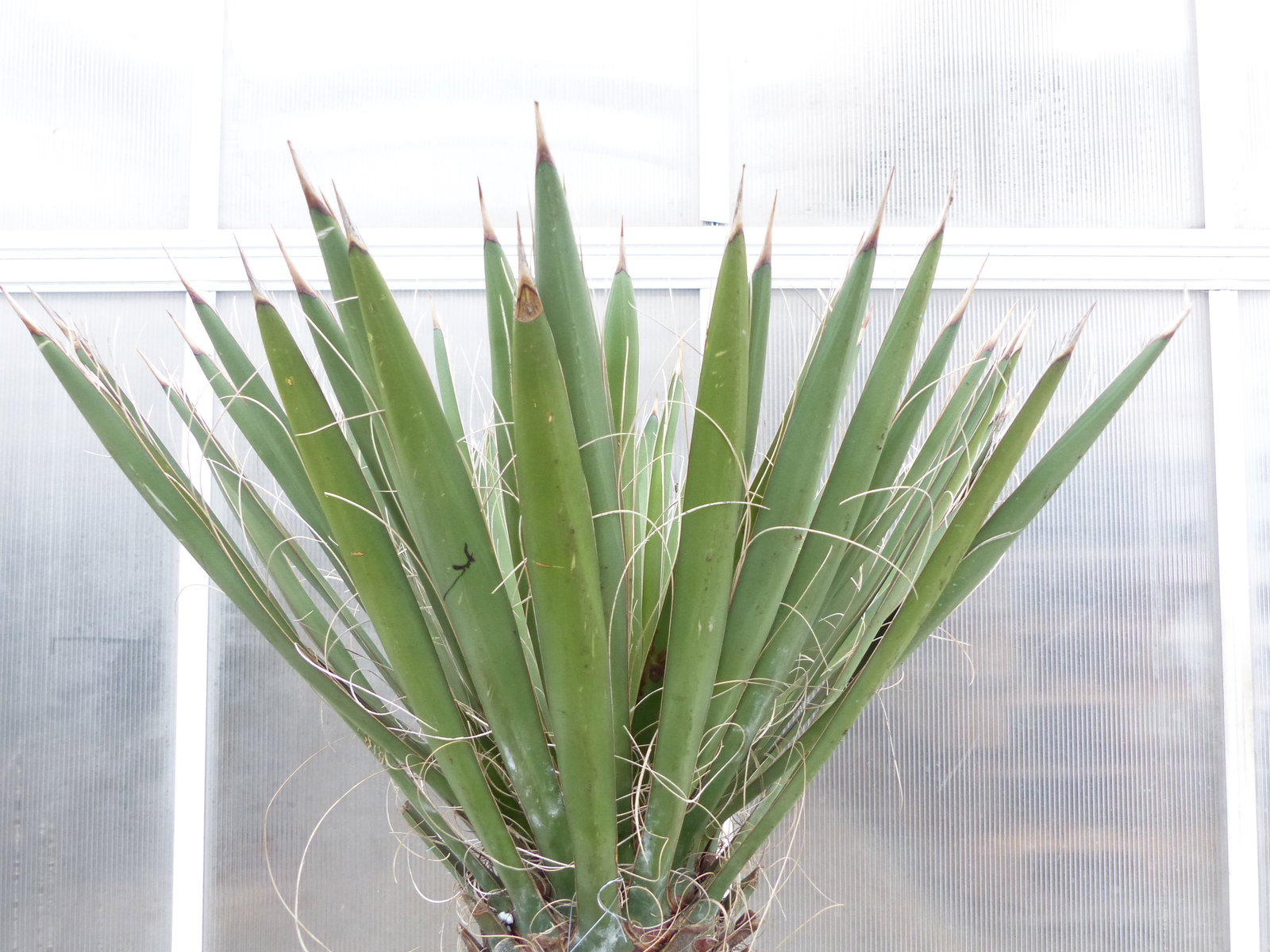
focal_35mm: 29
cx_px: 635
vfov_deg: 48.2
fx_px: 1064
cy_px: 476
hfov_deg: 61.7
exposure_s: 1/125
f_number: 2.8
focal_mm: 5.3
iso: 320
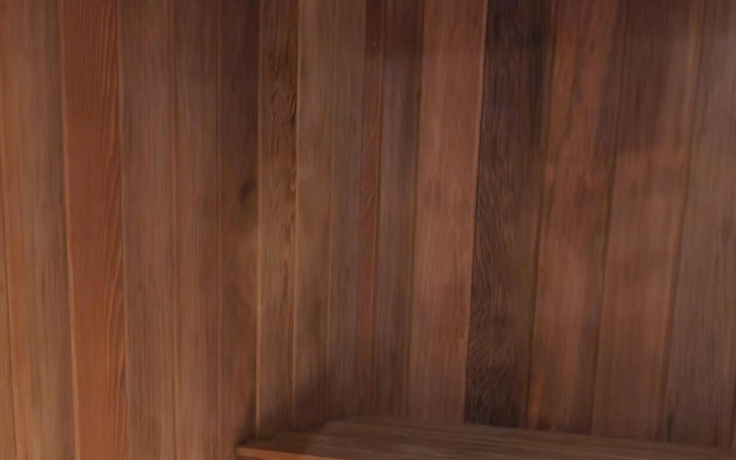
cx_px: 247
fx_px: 1203
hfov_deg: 33.7
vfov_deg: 19.9
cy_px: 597
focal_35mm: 60
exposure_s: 1/10
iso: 800
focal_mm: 5
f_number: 1.8
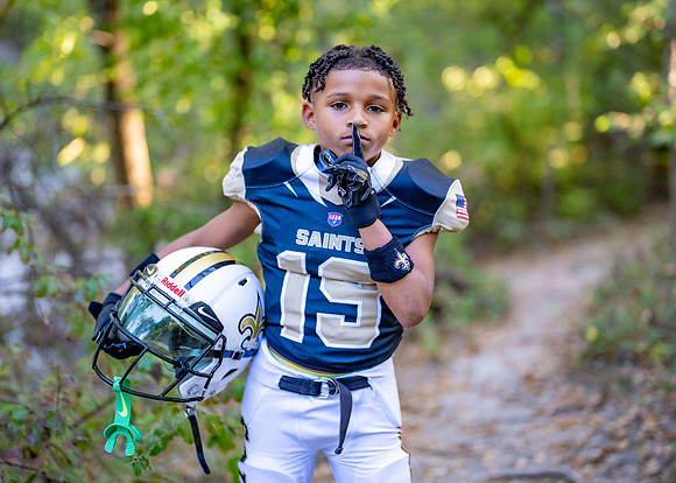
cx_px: 343
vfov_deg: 24.7
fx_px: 1103
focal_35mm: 57
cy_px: 219
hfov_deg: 34.1
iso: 1000
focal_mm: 50
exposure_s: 1/1000
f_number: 1.2
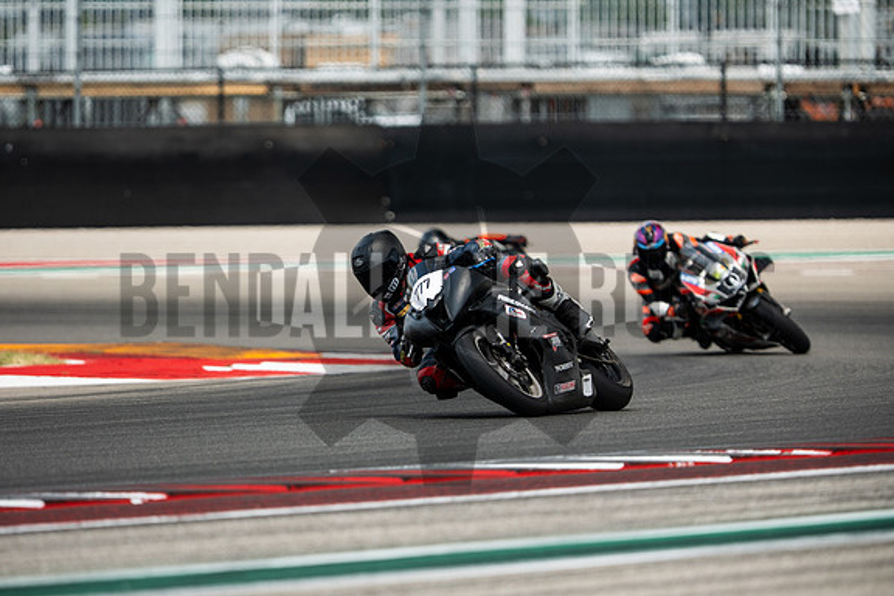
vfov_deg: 3.3
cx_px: 447
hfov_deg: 4.9
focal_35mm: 423
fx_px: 10504
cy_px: 297
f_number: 2.8
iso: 250
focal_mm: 280
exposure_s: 1/1600
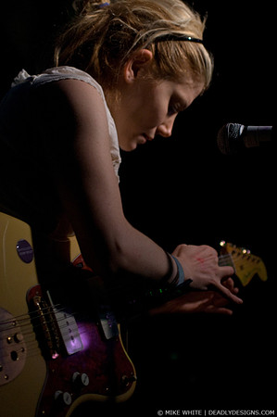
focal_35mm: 78
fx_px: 902
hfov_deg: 17.5
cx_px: 138
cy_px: 208
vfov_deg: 26.0
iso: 800
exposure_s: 1/40
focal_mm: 52
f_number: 2.8
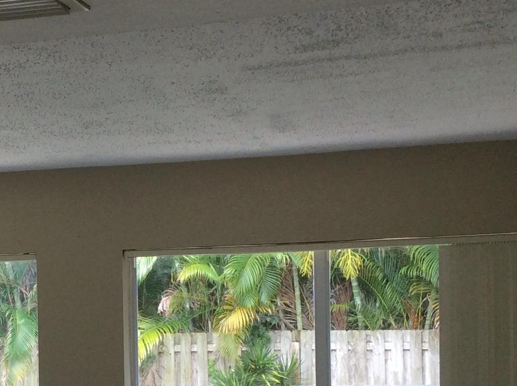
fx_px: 1298
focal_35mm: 87
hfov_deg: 21.9
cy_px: 353
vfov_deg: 16.7
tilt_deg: -4.5
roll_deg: +2.2
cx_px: 30
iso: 40
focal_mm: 3.3
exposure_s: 1/120
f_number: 2.4
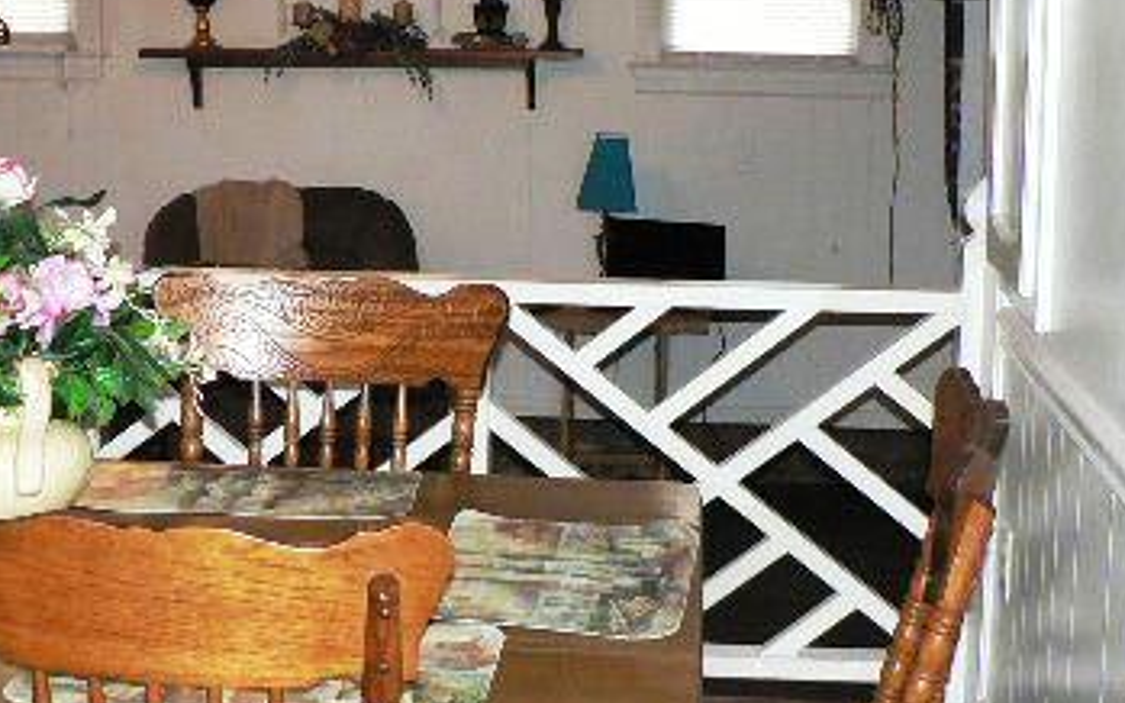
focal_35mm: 70
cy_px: 310
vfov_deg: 18.6
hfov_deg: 29.2
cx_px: 377
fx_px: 2146
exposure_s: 1/60
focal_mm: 6
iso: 300
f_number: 2.8
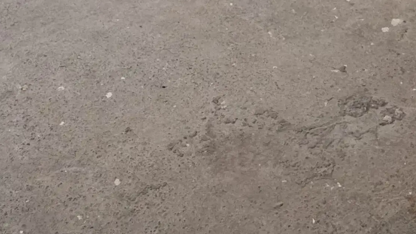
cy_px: -288
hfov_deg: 36.8
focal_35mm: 55
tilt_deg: -4.2
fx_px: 607
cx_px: 323
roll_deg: +1.4
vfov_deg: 15.3
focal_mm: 2.22
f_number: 2.2
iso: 40
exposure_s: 1/245
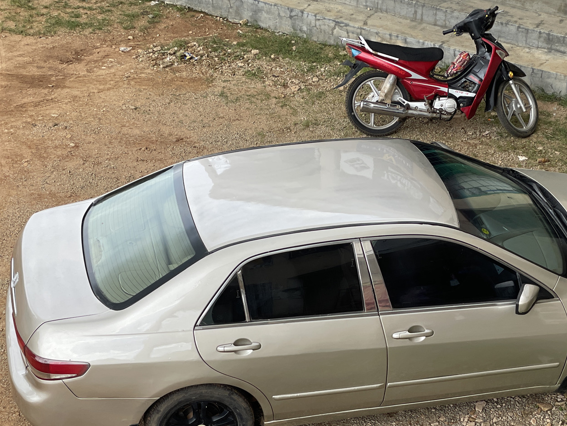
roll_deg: -3.6
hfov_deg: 23.5
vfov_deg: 17.7
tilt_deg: -33.4
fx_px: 1360
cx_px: 374
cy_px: 321
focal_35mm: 83
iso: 25
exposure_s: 1/350
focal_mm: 6
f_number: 2
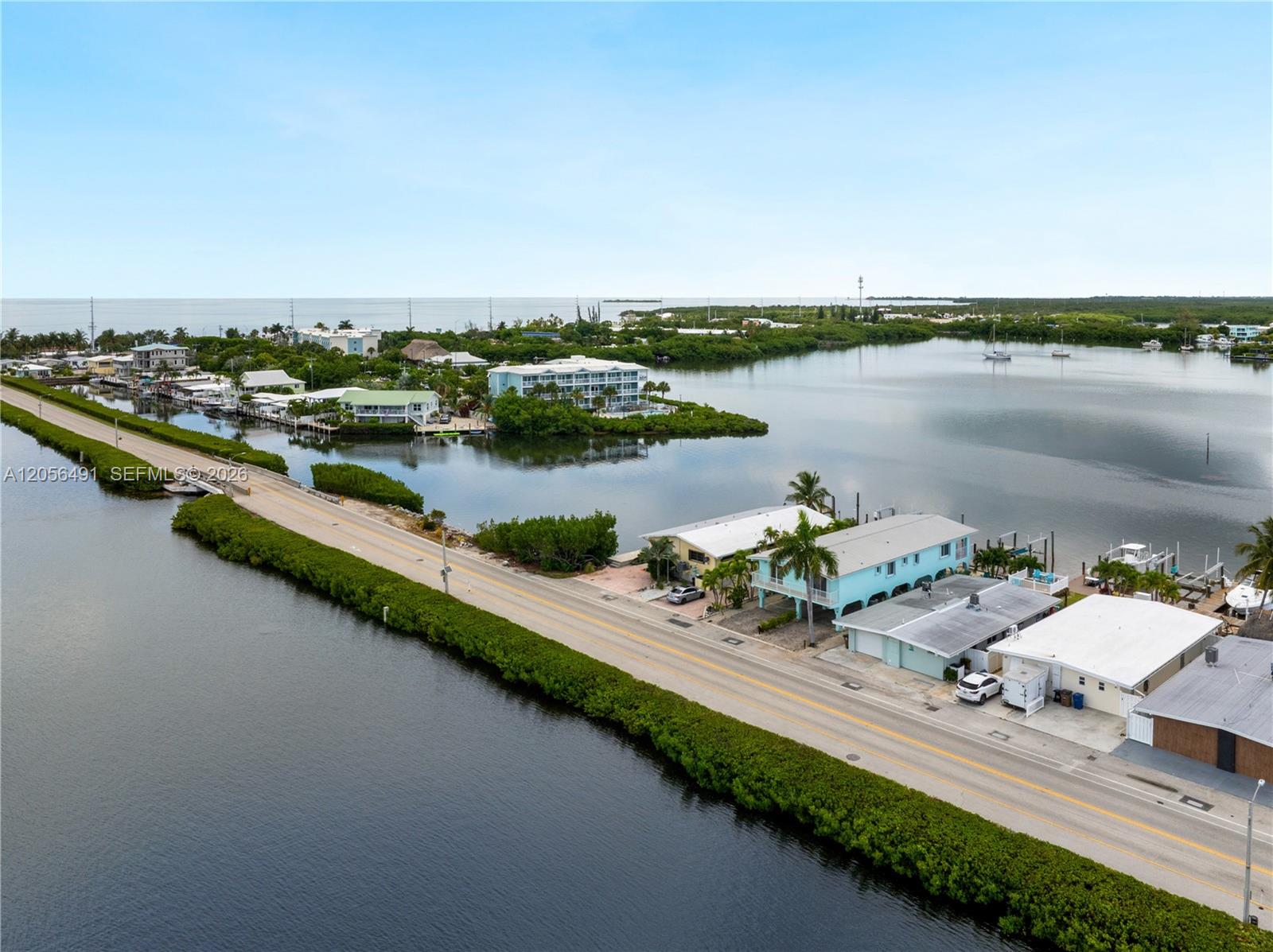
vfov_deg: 56.7
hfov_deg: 71.6
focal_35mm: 24
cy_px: 476
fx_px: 882
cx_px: 636
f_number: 11
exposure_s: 1/200
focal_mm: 12.29
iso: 110
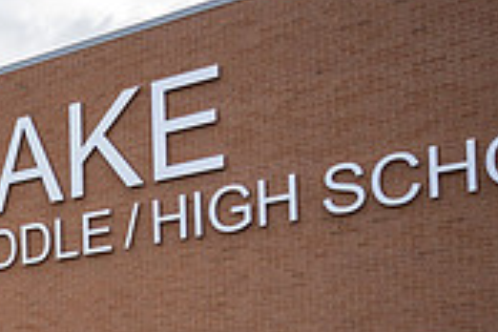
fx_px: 1107
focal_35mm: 80
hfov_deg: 21.7
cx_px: -220
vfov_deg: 16.2
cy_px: 419
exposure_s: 1/800
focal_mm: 24
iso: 400
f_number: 4
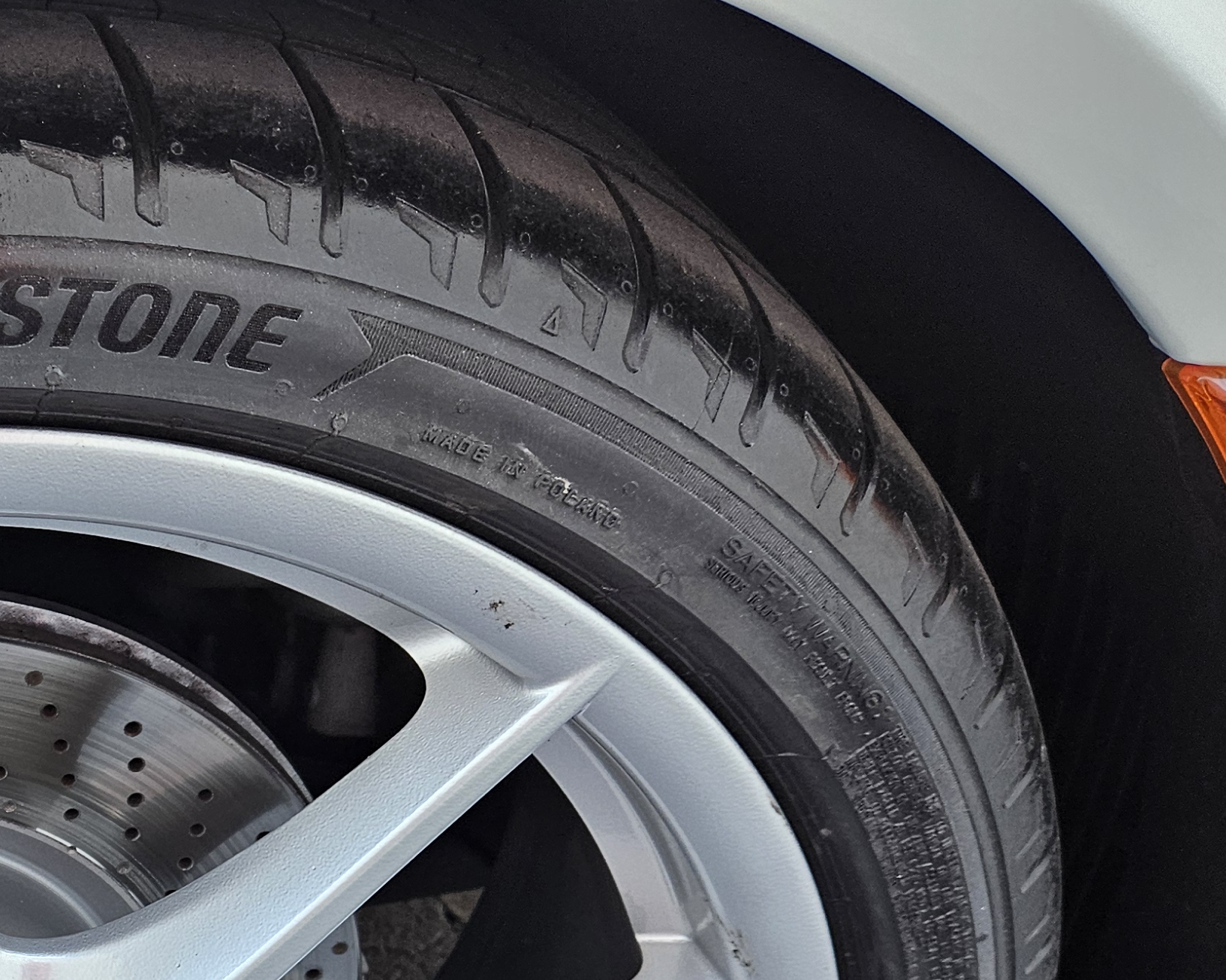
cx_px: -186
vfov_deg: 25.4
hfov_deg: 30.0
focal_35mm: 55
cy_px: 1108
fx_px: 1995
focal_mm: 5.4
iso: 160
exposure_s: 1/120
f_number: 1.8
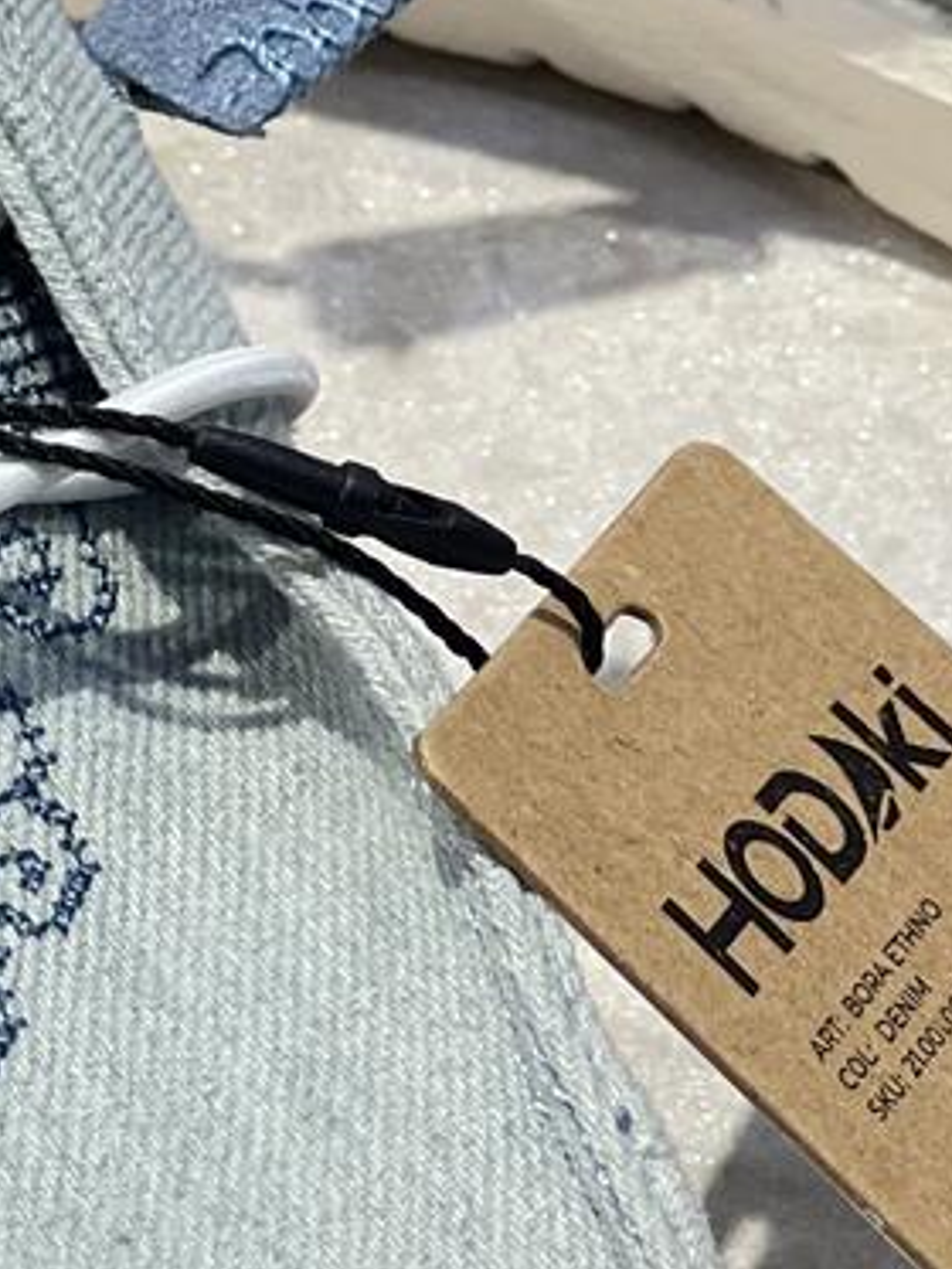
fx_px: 10078
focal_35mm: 275
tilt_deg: -37.6
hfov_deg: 5.4
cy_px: 764
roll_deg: +1.2
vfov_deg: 7.2
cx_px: 7
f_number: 2.8
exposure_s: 1/100
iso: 125
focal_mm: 9
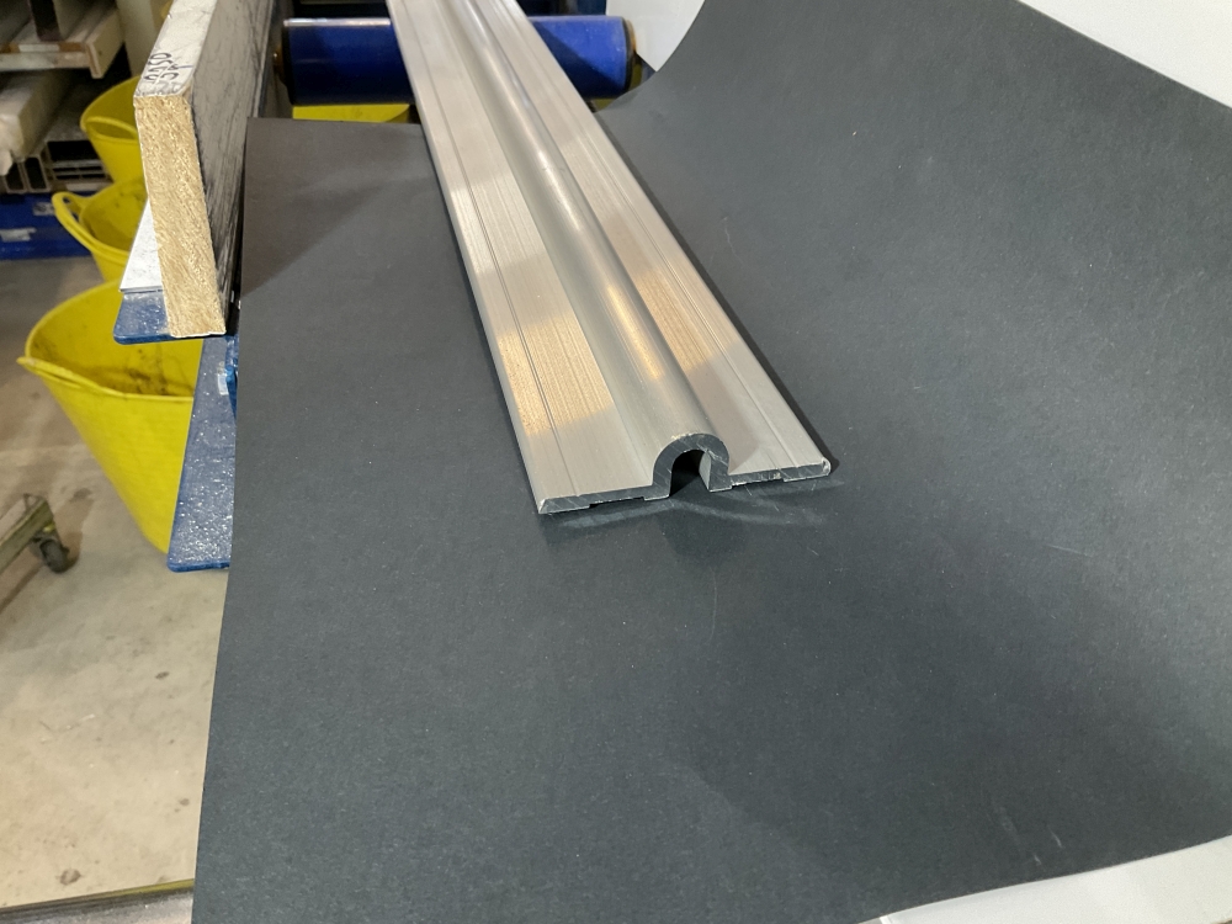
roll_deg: -2.7
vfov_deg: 48.2
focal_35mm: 29
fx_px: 1032
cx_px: 616
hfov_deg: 61.7
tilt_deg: -38.7
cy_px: 462
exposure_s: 1/50
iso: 80
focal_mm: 3
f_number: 1.8
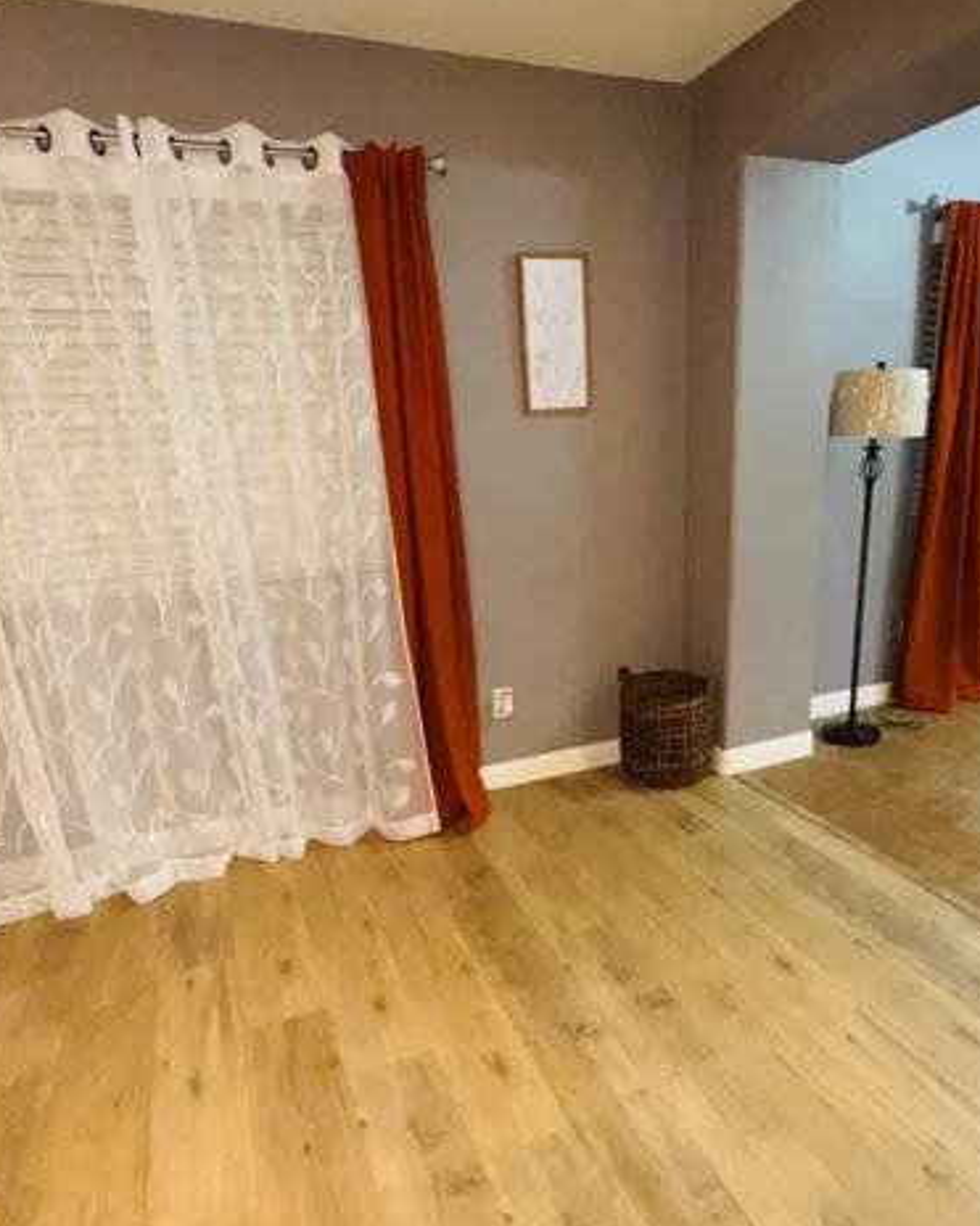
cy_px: 663
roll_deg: +2.8
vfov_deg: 74.9
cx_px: 527
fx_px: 798
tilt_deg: -16.2
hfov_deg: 63.0
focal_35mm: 22
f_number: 2.2
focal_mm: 2.22
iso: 500
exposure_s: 1/60
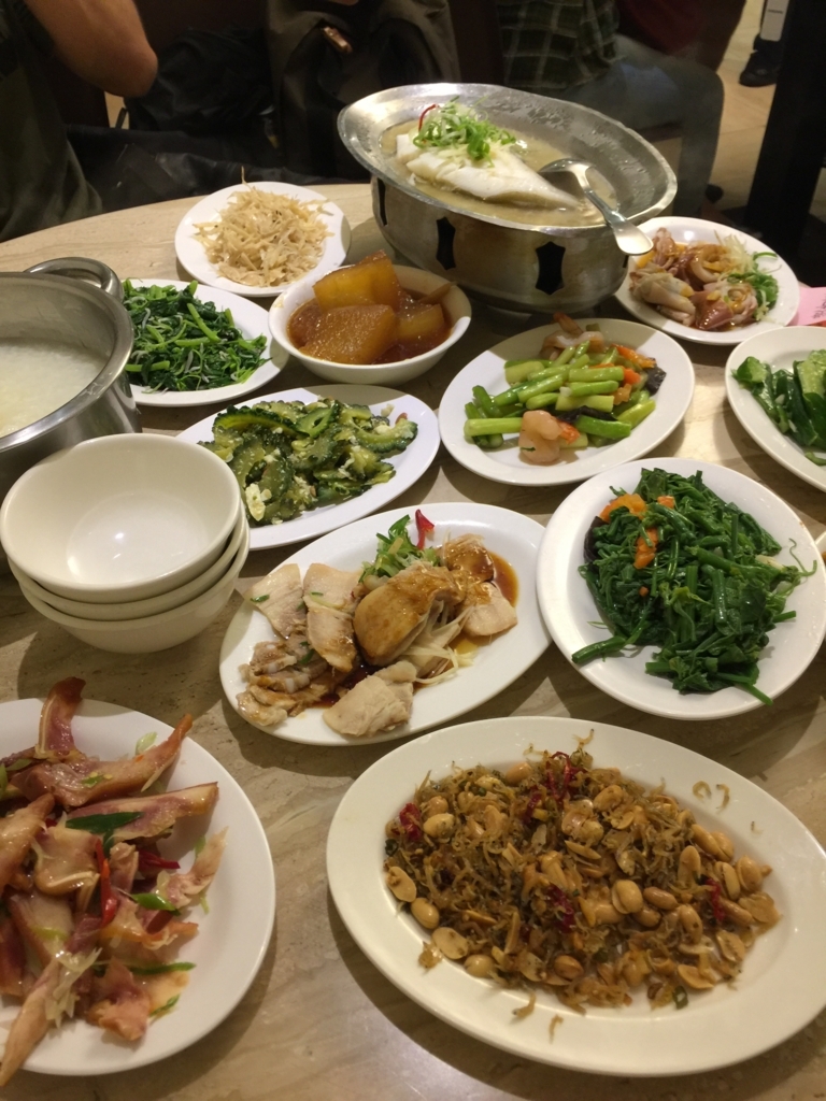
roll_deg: +1.1
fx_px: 923
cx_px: 413
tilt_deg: -42.2
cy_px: 550
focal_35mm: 29
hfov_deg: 48.2
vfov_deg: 61.7
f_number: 2.2
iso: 50
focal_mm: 4.15
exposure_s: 1/15
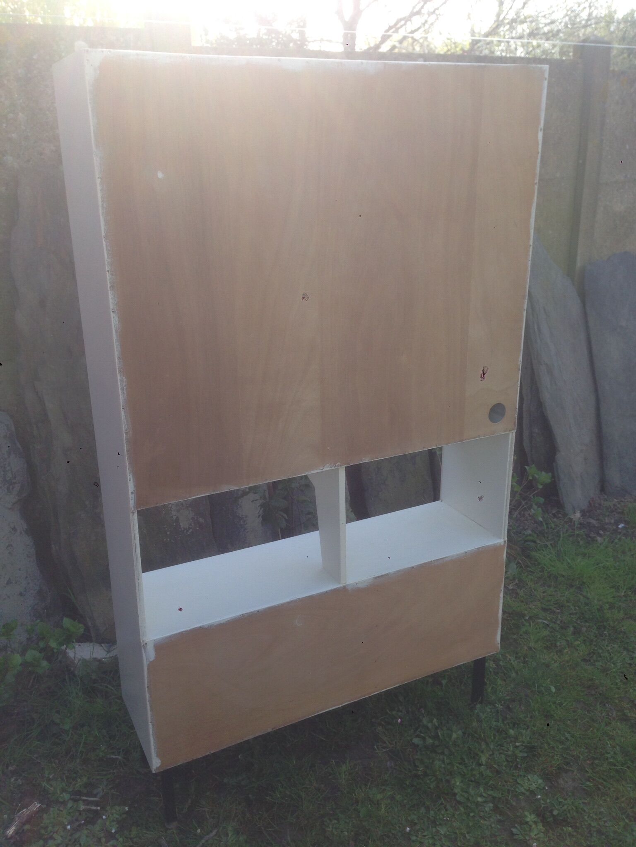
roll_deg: +2.9
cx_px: 318
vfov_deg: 55.4
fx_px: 808
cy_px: 424
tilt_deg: -18.0
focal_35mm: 33
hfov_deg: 42.9
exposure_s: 1/184
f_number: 2.4
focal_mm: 4.12
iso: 50
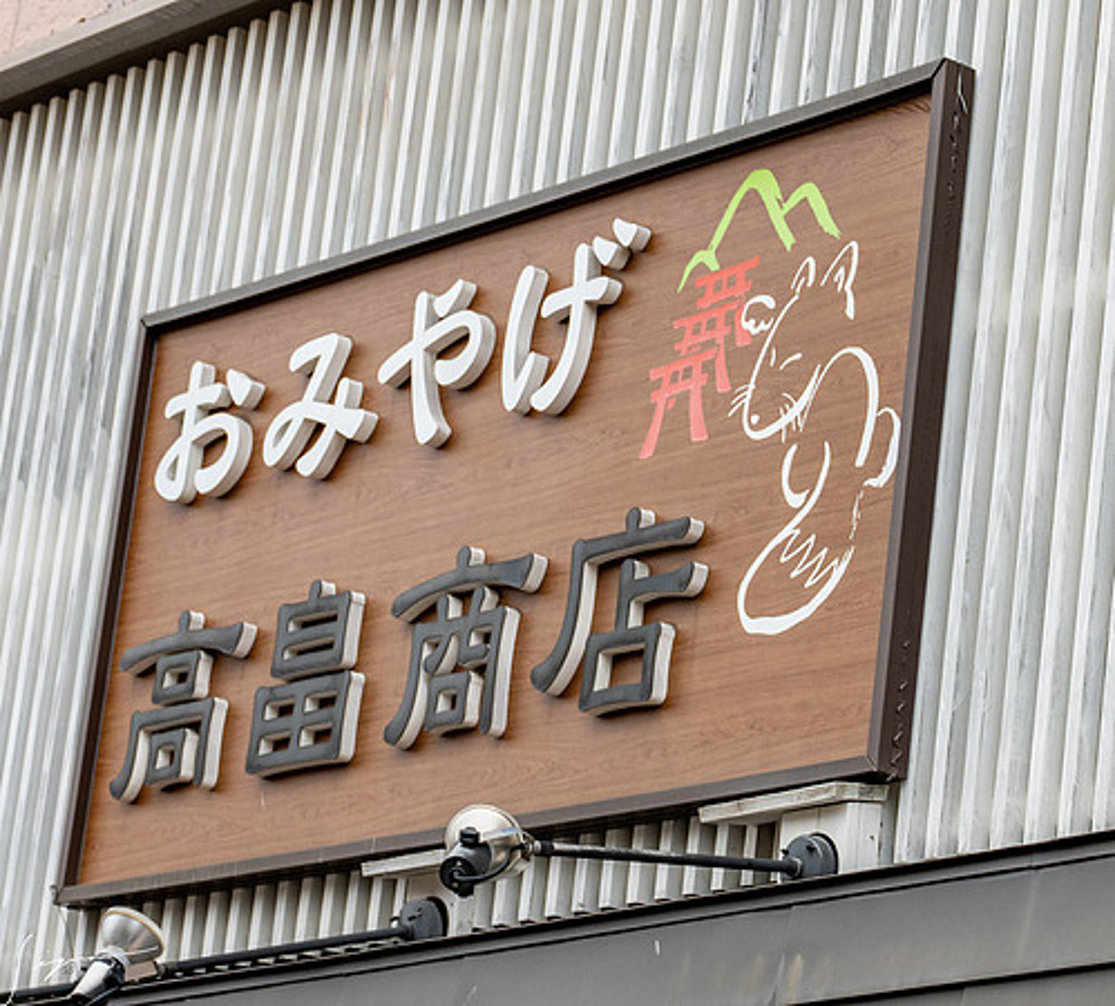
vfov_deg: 11.6
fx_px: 4942
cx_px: 557
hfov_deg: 12.9
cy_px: 463
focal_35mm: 142
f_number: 4
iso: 200
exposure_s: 1/400
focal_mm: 55
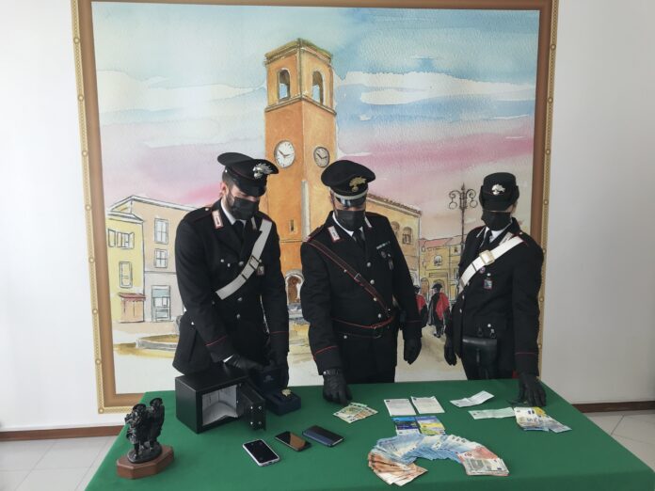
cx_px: 328
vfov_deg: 49.7
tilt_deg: -7.0
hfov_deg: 63.4
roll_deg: +0.6
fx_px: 530
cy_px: 246
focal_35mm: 28
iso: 20
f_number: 1.8
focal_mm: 3.99
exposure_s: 1/104
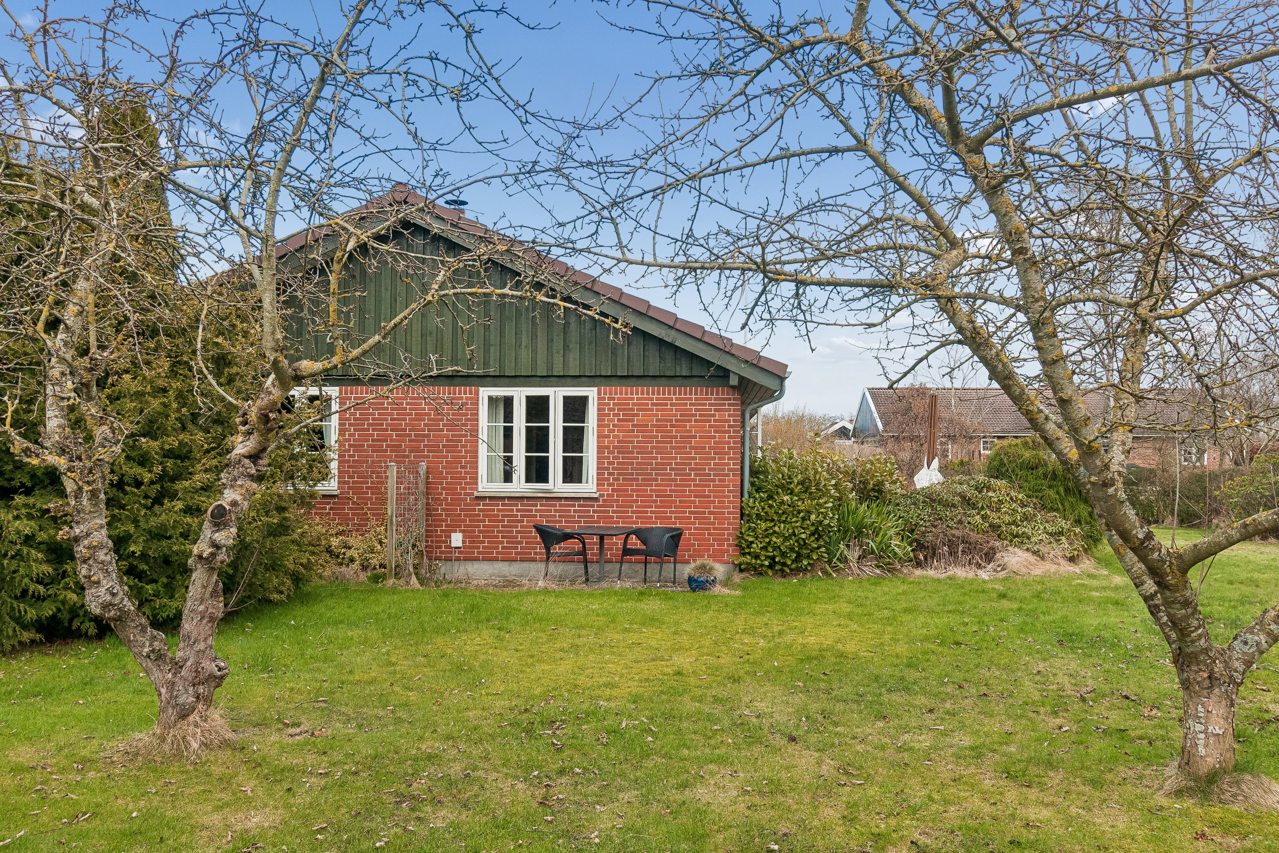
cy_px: 426
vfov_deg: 47.9
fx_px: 959
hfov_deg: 67.4
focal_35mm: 27
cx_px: 640
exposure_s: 1/320
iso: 320
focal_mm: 18
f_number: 9
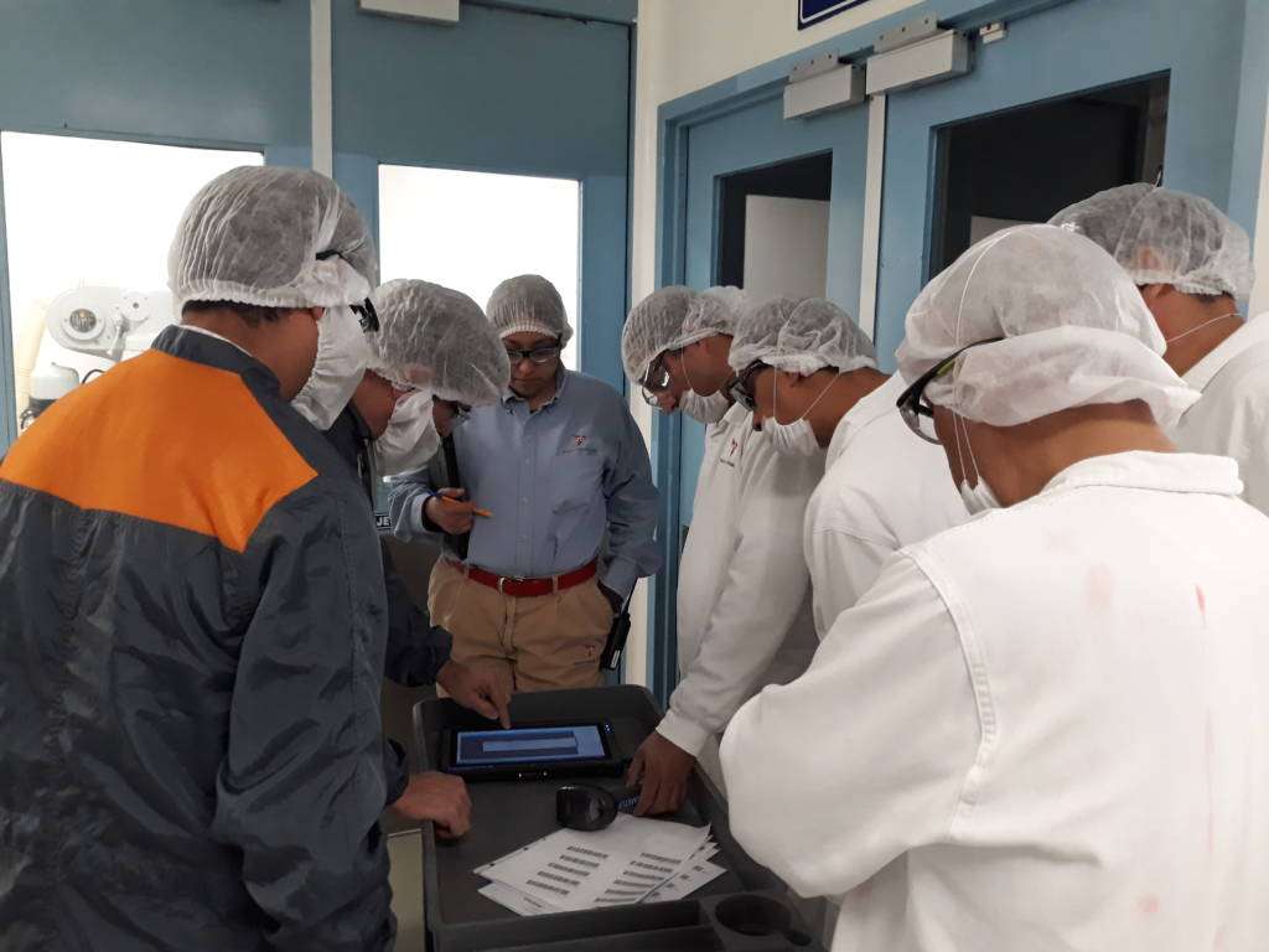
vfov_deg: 51.4
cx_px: 634
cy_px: 476
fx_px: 990
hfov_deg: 65.3
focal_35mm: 27
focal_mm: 3.71
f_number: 1.7
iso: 200
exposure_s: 1/33
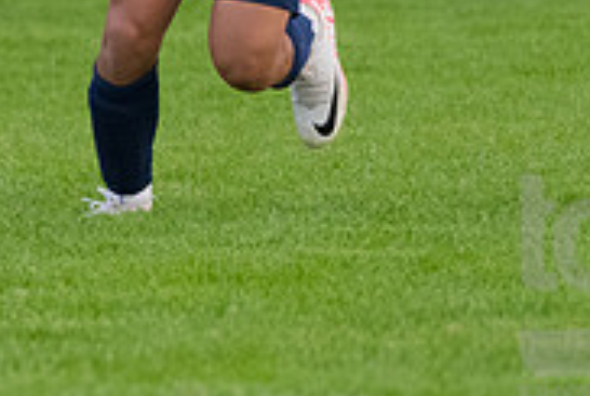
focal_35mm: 1620
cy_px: -166
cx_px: 159
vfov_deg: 0.9
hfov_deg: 1.3
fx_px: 26593
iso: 3200
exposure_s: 1/2000
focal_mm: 340
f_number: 5.6
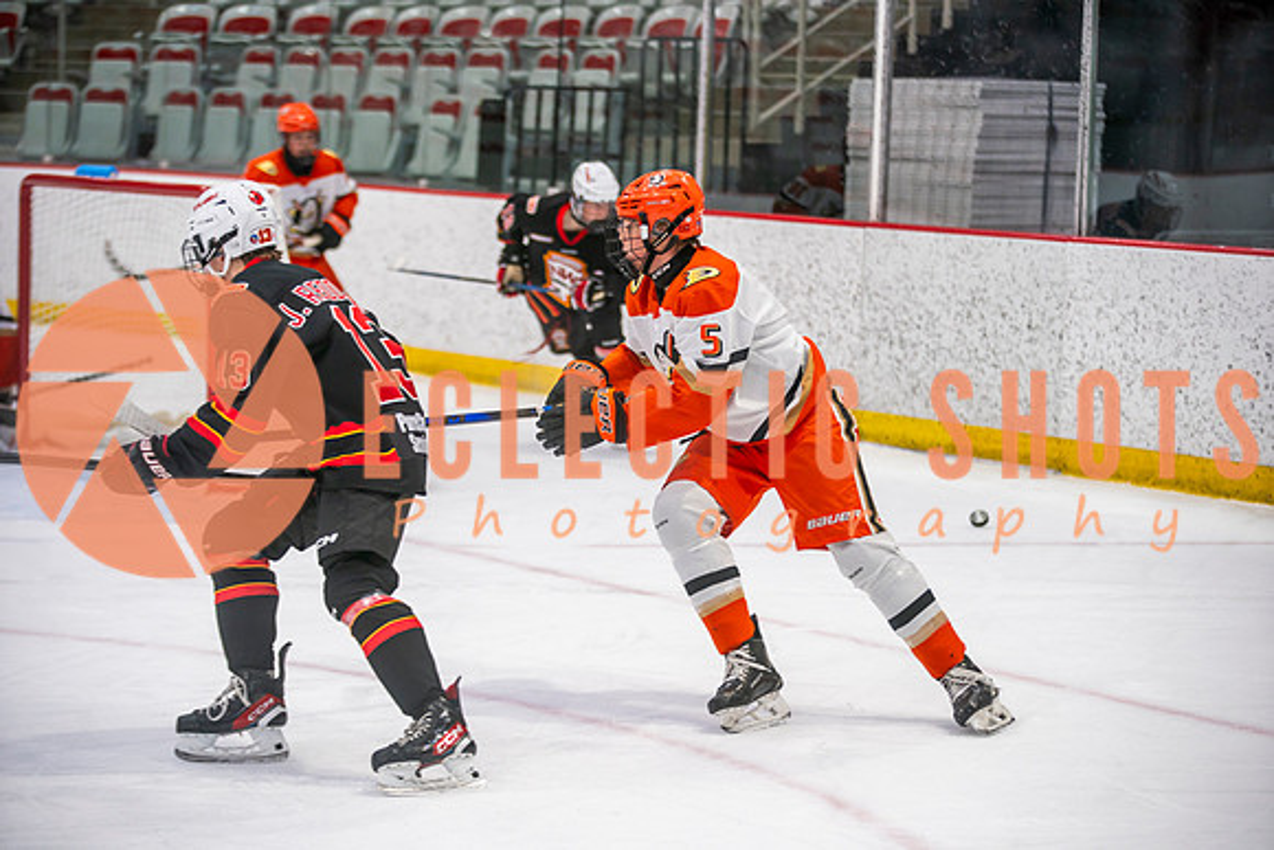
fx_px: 3894
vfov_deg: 12.5
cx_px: 637
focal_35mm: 110
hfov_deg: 18.6
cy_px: 425
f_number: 2.8
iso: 1250
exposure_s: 1/640
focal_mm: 110
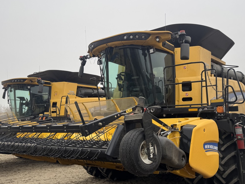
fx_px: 248
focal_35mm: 35
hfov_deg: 52.2
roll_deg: +3.0
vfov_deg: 40.7
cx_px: 150
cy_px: 97
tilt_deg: +9.2
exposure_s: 1/966
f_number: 1.78
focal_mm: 6.76
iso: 80
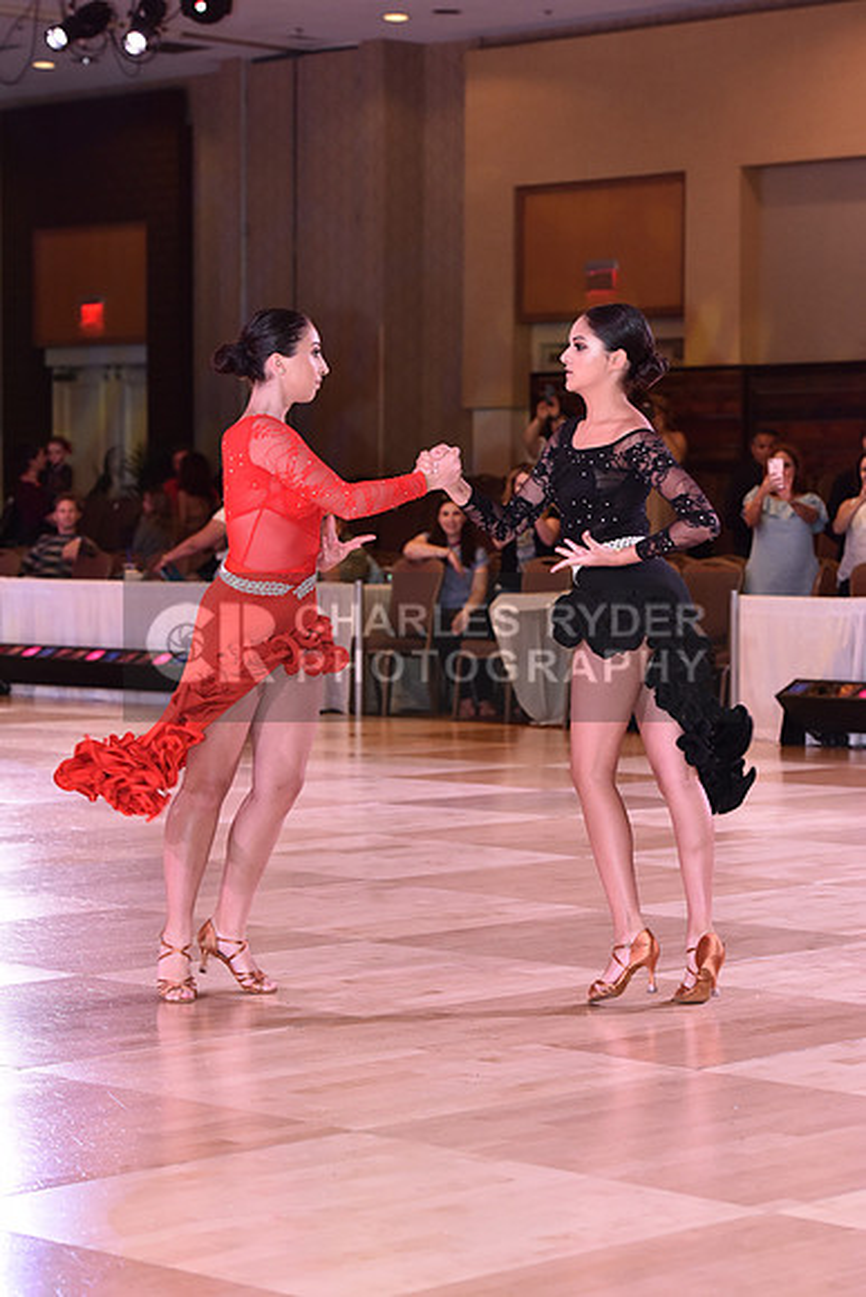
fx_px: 3426
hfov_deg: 14.4
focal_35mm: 95
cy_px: 648
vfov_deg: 21.5
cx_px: 433
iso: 2000
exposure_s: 1/250
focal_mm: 95
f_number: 5
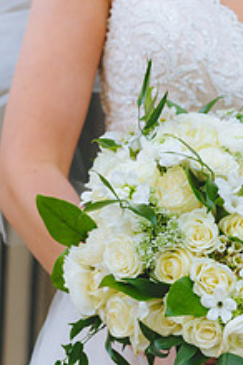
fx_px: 2035
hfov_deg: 6.8
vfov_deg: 10.2
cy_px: 218
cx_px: 246
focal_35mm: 201
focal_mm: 98
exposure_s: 1/250
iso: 640
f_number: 4
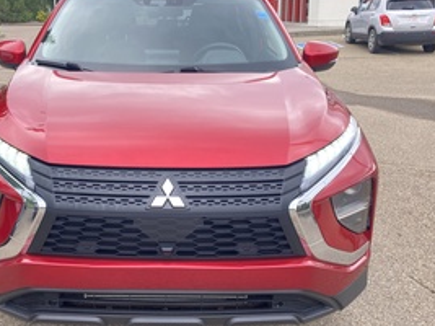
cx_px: 158
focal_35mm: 44
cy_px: 161
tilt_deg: -15.3
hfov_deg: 42.6
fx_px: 553
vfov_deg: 32.8
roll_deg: +0.9
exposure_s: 1/209
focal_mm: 3.99
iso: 20
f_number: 1.8
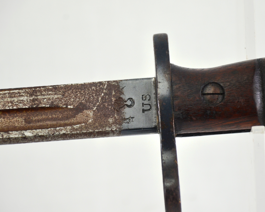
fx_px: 1950
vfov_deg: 6.2
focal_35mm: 249
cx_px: 144
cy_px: 104
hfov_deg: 7.8
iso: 720
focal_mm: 135
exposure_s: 1/250
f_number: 5.6
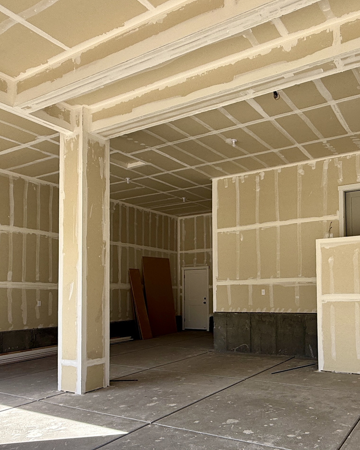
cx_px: 254
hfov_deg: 48.7
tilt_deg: +4.1
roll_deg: +0.9
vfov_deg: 59.7
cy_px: 279
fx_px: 386
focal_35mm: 29
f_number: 2.2
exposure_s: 1/506
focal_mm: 2.22
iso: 50
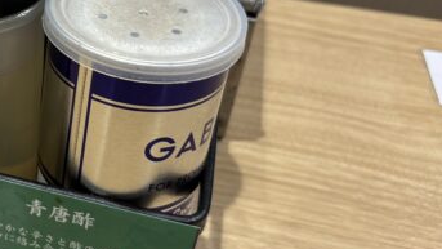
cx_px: -49
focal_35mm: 66
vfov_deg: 18.1
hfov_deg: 28.8
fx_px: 774
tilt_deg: -34.2
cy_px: 55
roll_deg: -1.2
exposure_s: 1/50
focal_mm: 5.96
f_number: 1.6
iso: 64
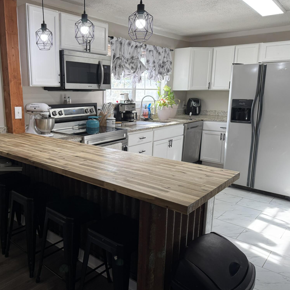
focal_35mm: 29
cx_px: 103
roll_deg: +0.1
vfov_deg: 55.6
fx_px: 275
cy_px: 146
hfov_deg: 54.8
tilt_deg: -12.0
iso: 100
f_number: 1.78
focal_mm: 6.76
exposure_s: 1/120
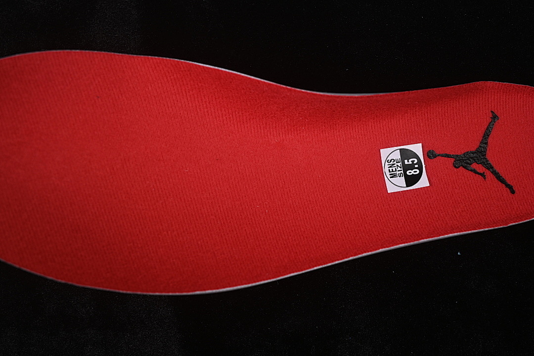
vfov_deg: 18.2
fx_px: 1112
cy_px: 178
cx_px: 267
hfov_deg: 27.0
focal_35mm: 75
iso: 160
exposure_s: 1/60
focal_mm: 50
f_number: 7.1
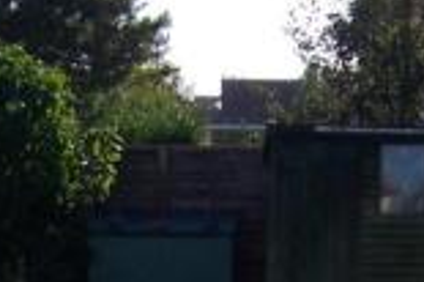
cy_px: 489
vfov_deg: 9.3
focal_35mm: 141
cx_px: 97
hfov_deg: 14.5
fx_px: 1659
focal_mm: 6
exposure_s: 1/350
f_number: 4.8
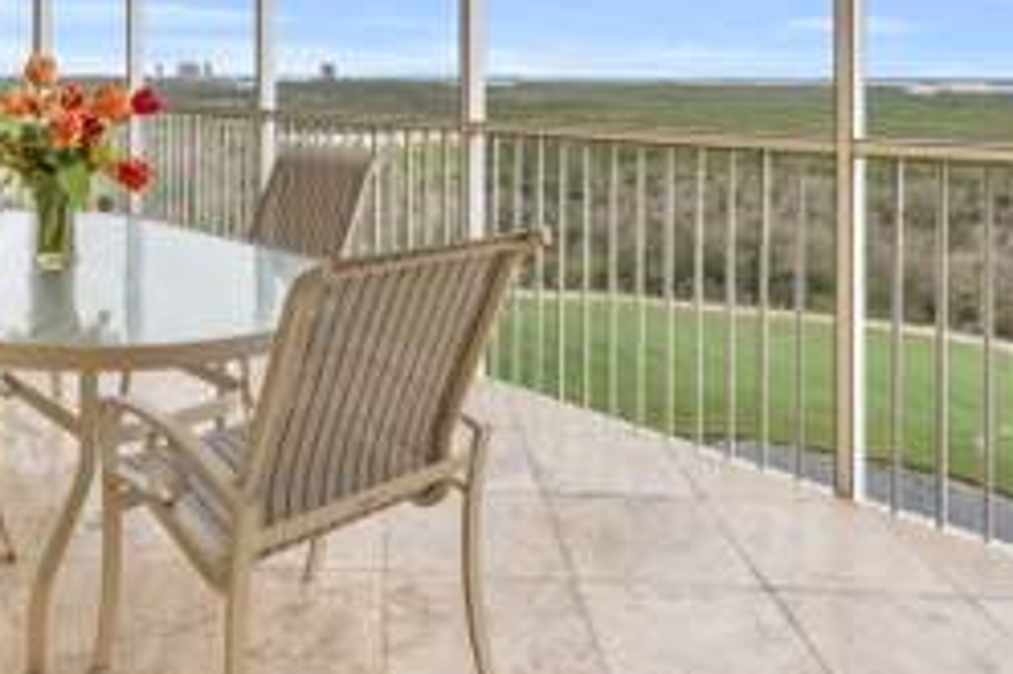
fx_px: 872
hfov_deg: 58.8
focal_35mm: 31
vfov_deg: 39.5
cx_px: 331
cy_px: 80
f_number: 9
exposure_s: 1/125
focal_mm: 16
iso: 200
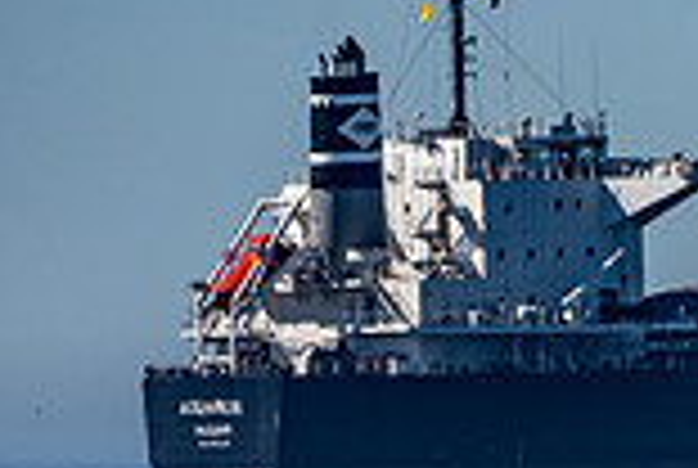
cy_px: 209
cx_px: 1229
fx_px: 43786
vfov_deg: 0.6
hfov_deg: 0.9
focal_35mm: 2254
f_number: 6.3
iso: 100
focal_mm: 600
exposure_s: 1/640
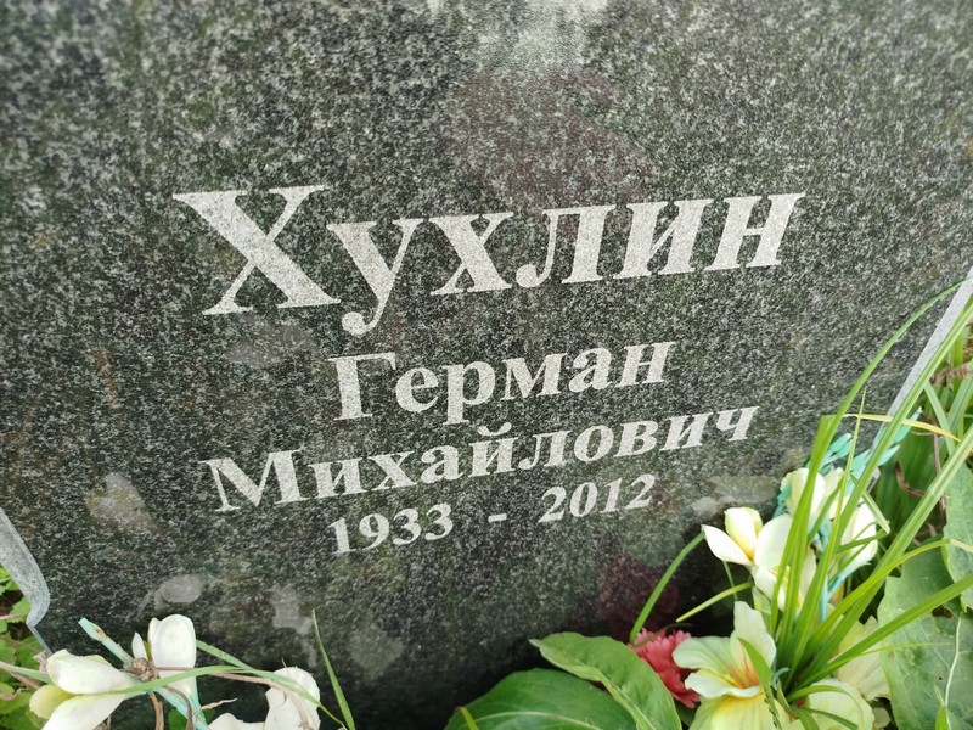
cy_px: 365
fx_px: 675
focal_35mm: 24
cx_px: 486
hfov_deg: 71.6
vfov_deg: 56.8
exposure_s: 1/100
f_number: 1.7
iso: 50
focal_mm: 5.31
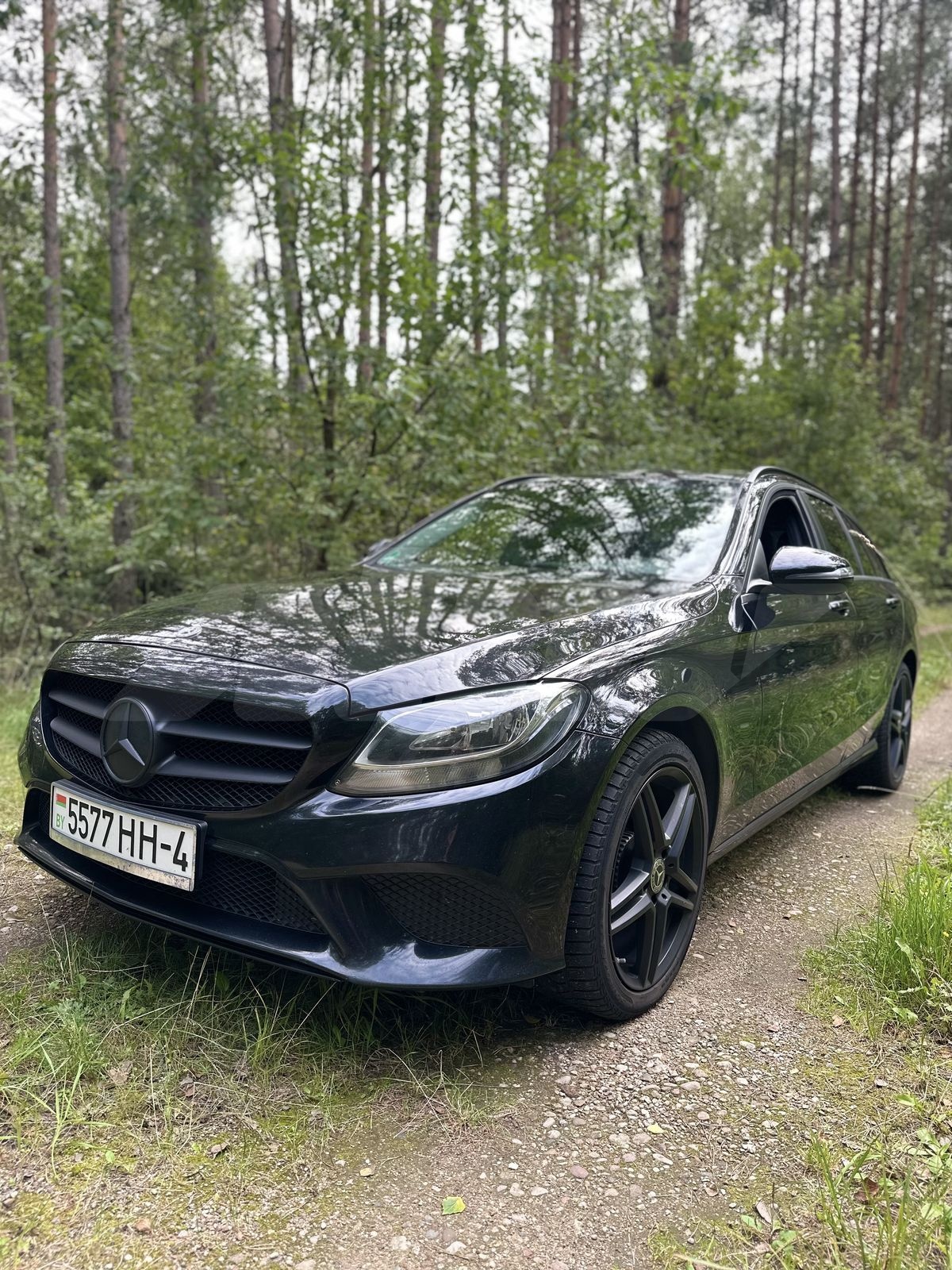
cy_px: 635
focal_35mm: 24
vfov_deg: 71.6
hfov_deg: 56.8
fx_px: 880
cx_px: 476
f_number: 1.78
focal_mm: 6.86
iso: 80
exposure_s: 1/356
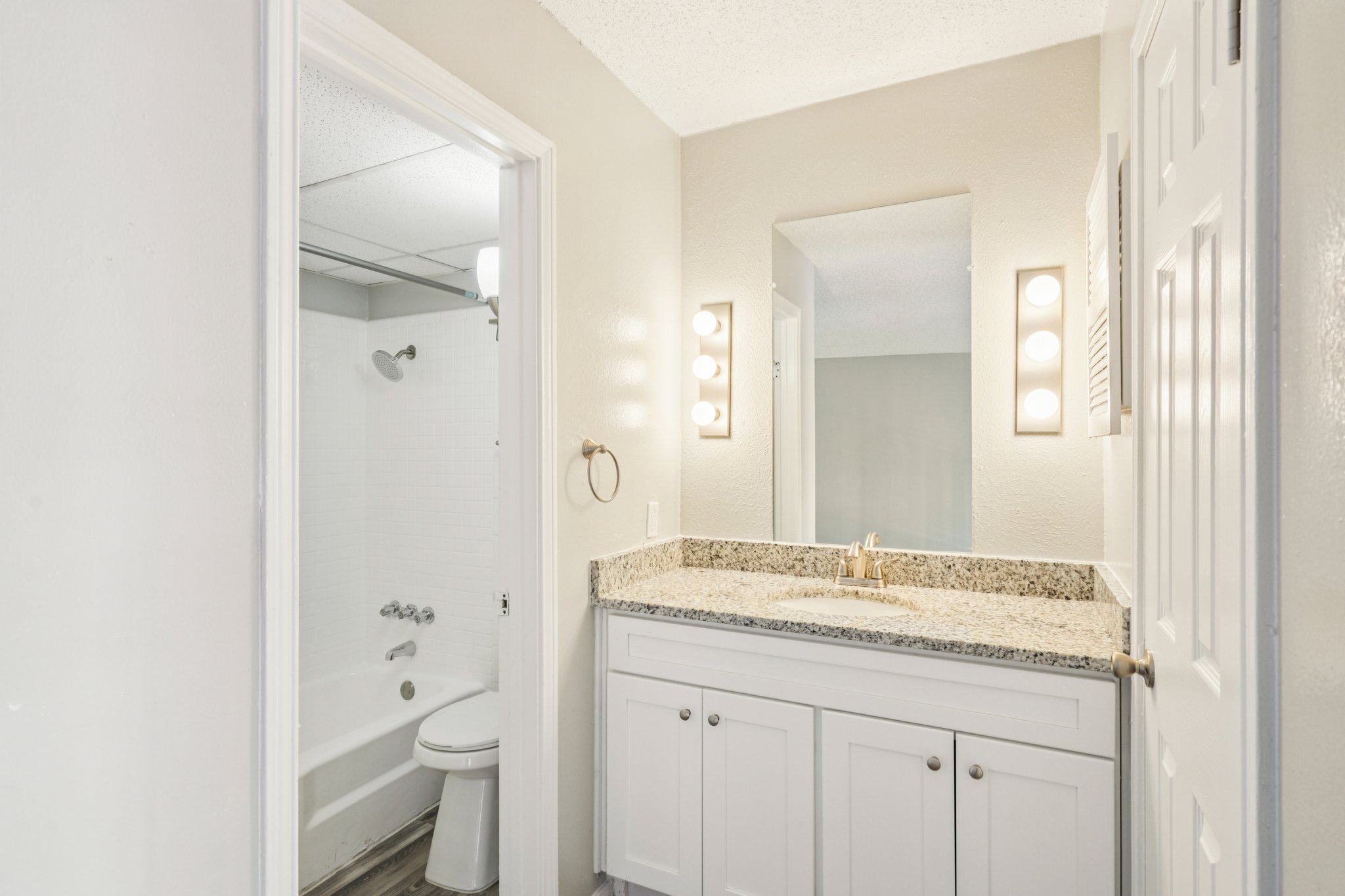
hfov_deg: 93.3
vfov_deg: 70.4
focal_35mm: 17
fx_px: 635
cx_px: 672
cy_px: 448
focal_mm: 17
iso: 400
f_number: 8
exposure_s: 1/30
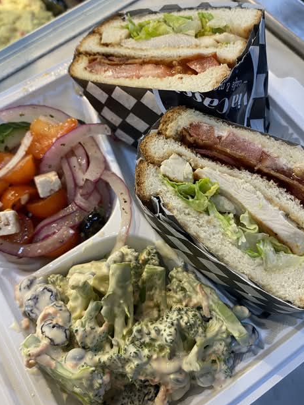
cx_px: 158
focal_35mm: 31
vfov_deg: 58.4
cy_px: 199
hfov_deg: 45.4
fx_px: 363
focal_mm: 4.25
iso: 80
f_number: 1.8
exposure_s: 1/60
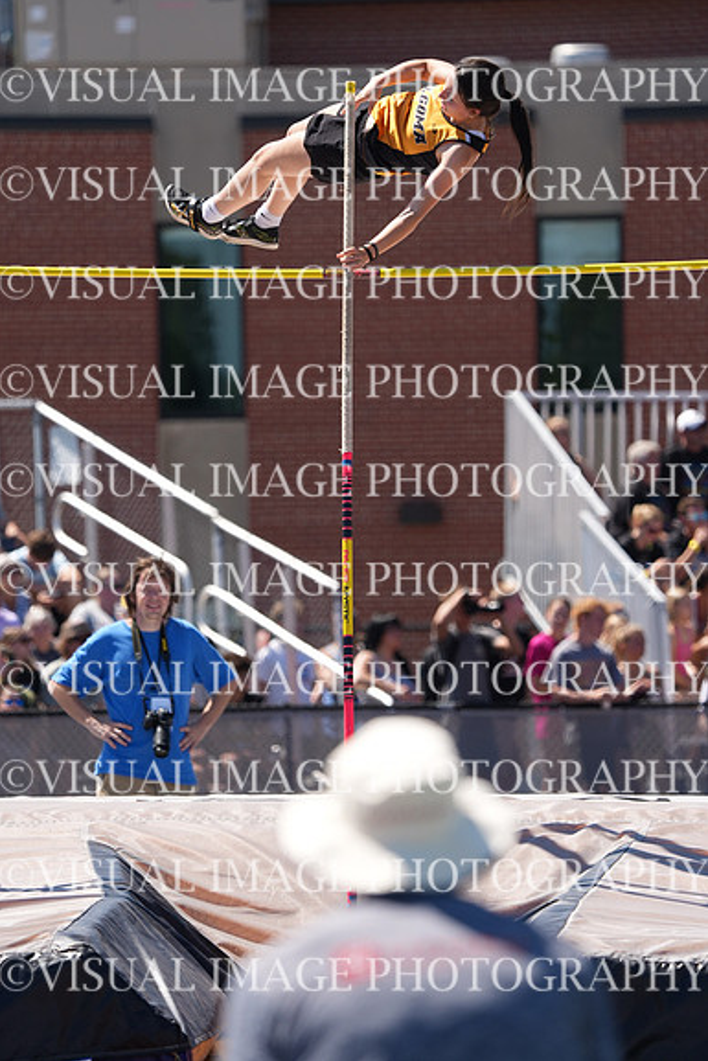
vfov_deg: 5.5
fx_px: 11143
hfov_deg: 3.6
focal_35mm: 378
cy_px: 530
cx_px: 354
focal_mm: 376
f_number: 6.3
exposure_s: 1/1250
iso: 500
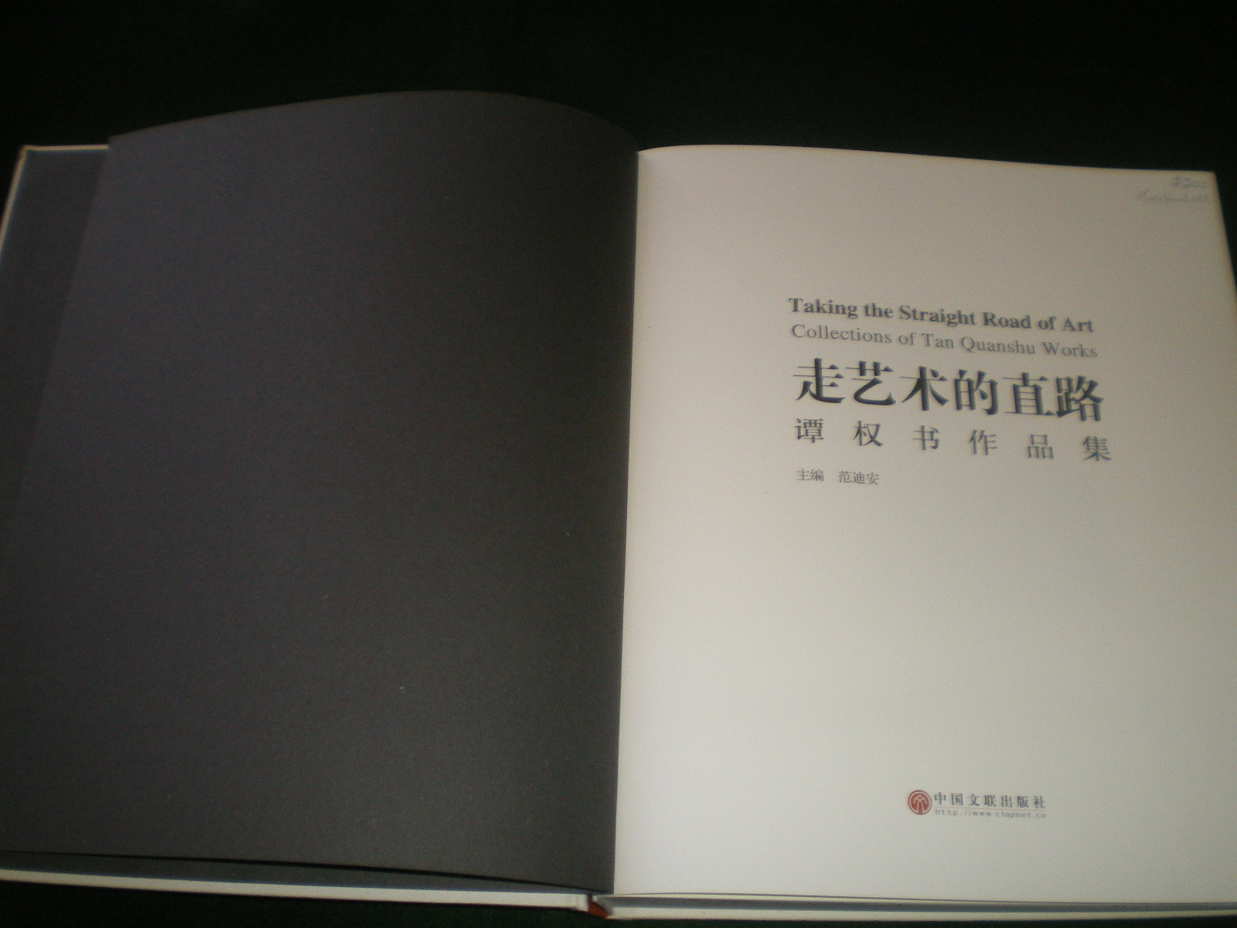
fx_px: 1358
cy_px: 464
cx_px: 618
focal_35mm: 38
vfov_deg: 37.7
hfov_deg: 49.0
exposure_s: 1/50
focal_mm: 6.3
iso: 200
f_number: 3.1
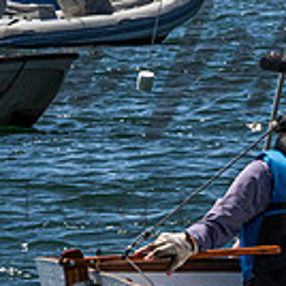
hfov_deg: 1.9
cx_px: 314
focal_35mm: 931
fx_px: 8702
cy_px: 57
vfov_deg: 1.9
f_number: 16
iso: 250
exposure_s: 1/640
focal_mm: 200
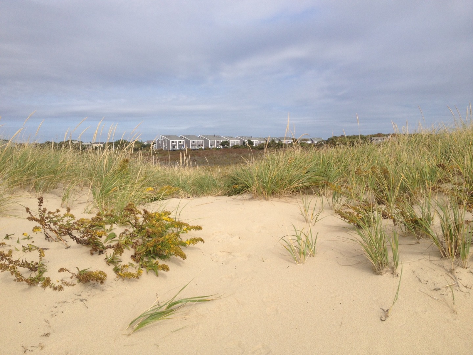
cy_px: 178
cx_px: 236
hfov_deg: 52.6
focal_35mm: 35
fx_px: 478
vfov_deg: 40.7
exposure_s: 1/2513
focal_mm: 4.28
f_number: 2.4
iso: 50
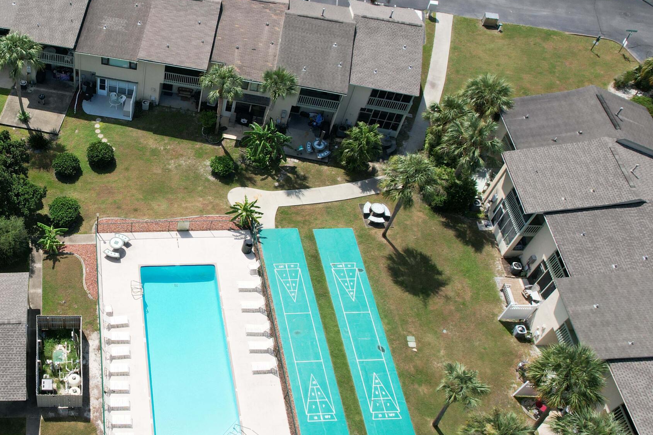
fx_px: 707
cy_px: 201
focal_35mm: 39
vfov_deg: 34.2
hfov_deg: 45.8
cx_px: 91
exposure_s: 1/2500
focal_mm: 8.38
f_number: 2.8
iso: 150
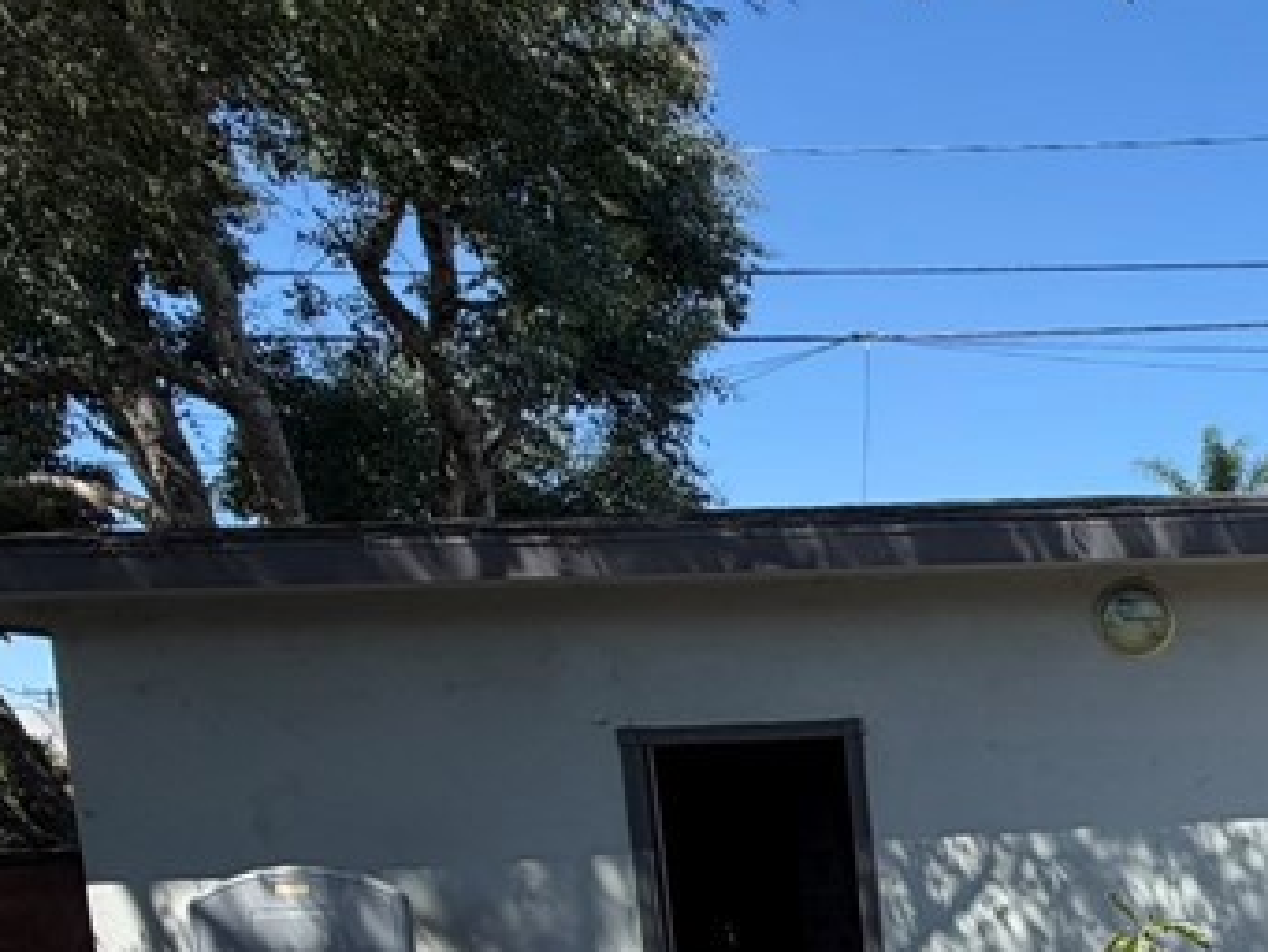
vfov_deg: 32.1
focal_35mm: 42
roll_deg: +2.7
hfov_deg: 33.4
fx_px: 1539
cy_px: 915
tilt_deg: -3.5
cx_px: 1632
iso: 25
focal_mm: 2.22
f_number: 2.2
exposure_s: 1/770
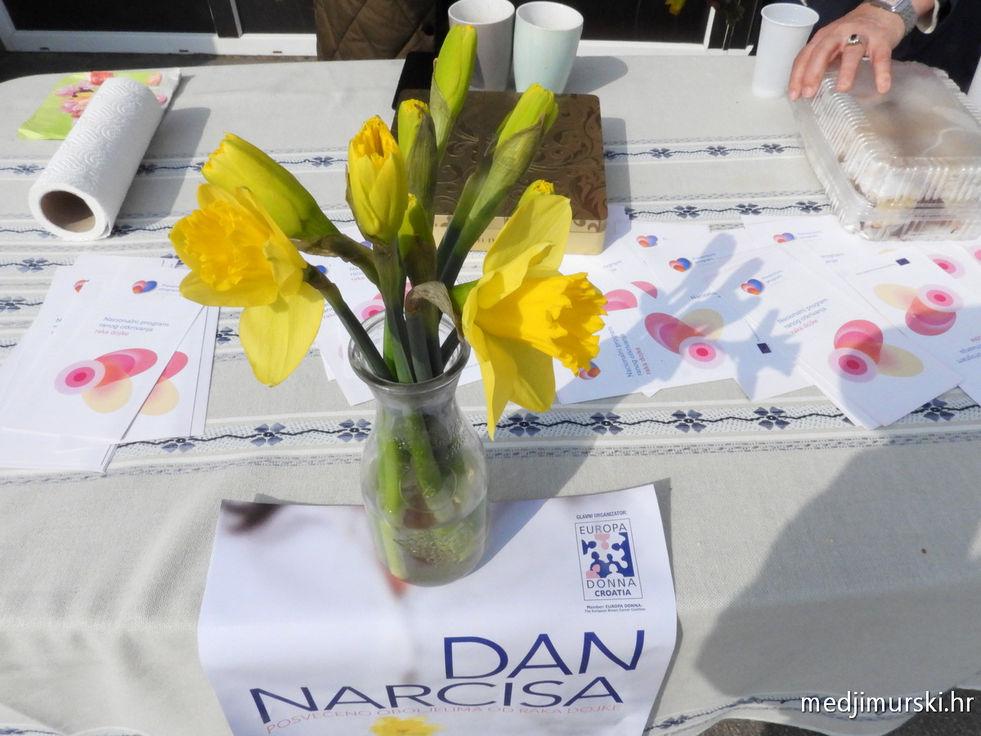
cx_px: 490
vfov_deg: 56.8
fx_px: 680
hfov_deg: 71.6
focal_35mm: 24
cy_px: 368
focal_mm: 4.3
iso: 800
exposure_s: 1/2500
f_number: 8
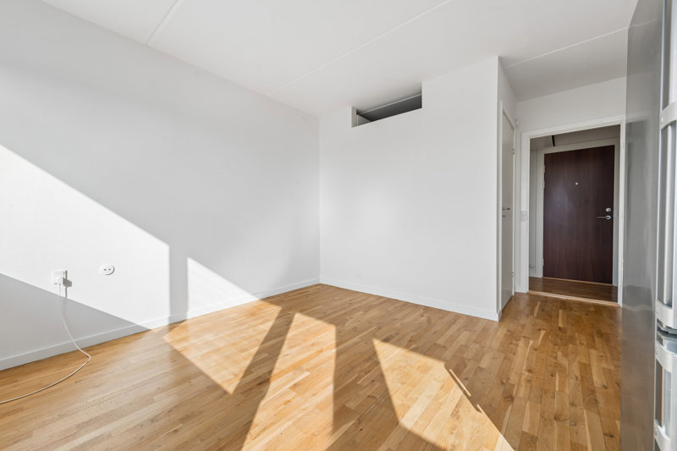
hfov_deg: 104.3
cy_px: 226
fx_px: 263
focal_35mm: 14
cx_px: 338
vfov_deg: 81.2
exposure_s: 1/160
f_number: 10
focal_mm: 14
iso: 250
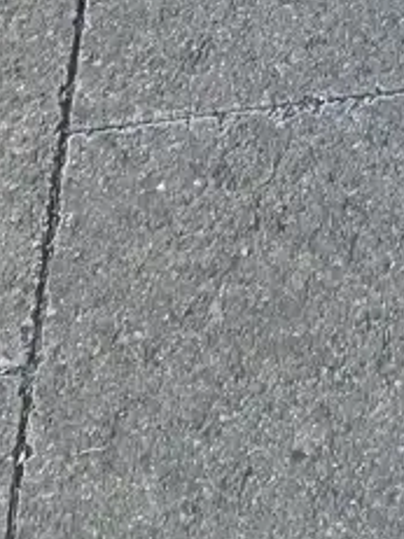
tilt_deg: -45.5
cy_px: -476
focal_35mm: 124
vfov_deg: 13.9
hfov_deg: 10.7
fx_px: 1931
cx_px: 857
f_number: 1.8
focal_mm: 3.99
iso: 80
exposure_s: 1/64
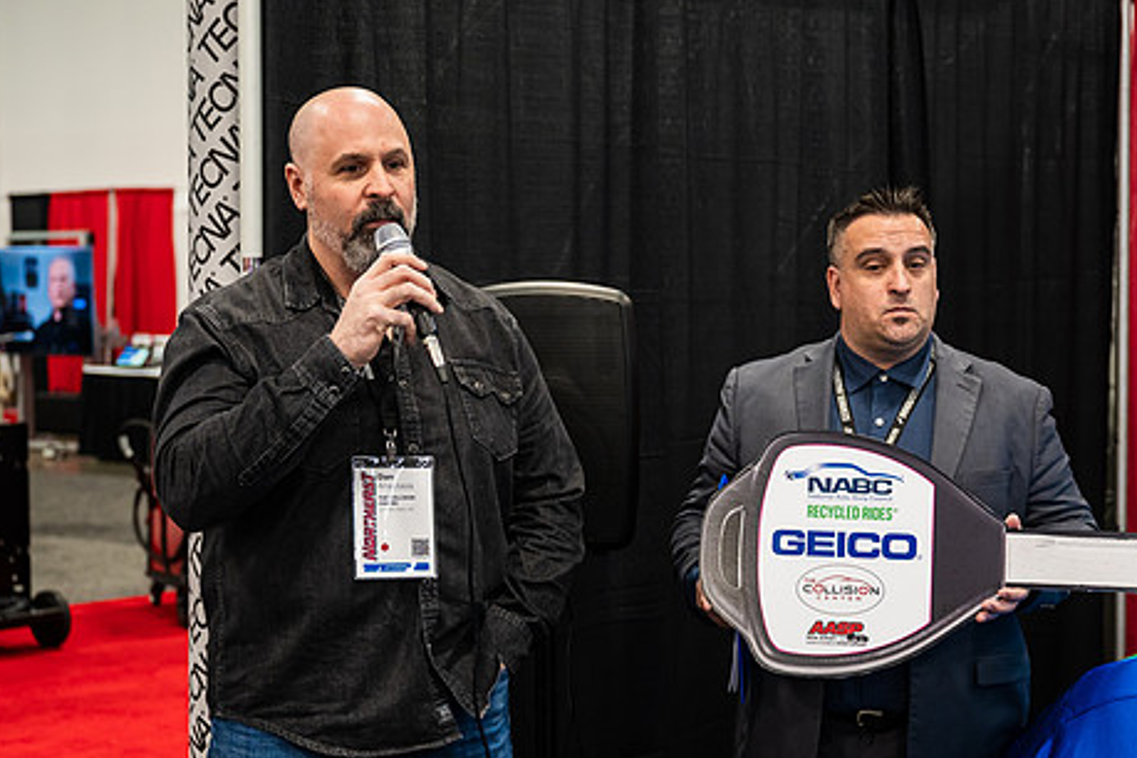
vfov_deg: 20.0
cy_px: 356
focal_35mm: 68
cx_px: 712
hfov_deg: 29.5
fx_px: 2147
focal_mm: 52
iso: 3200
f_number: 3.5
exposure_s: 1/200
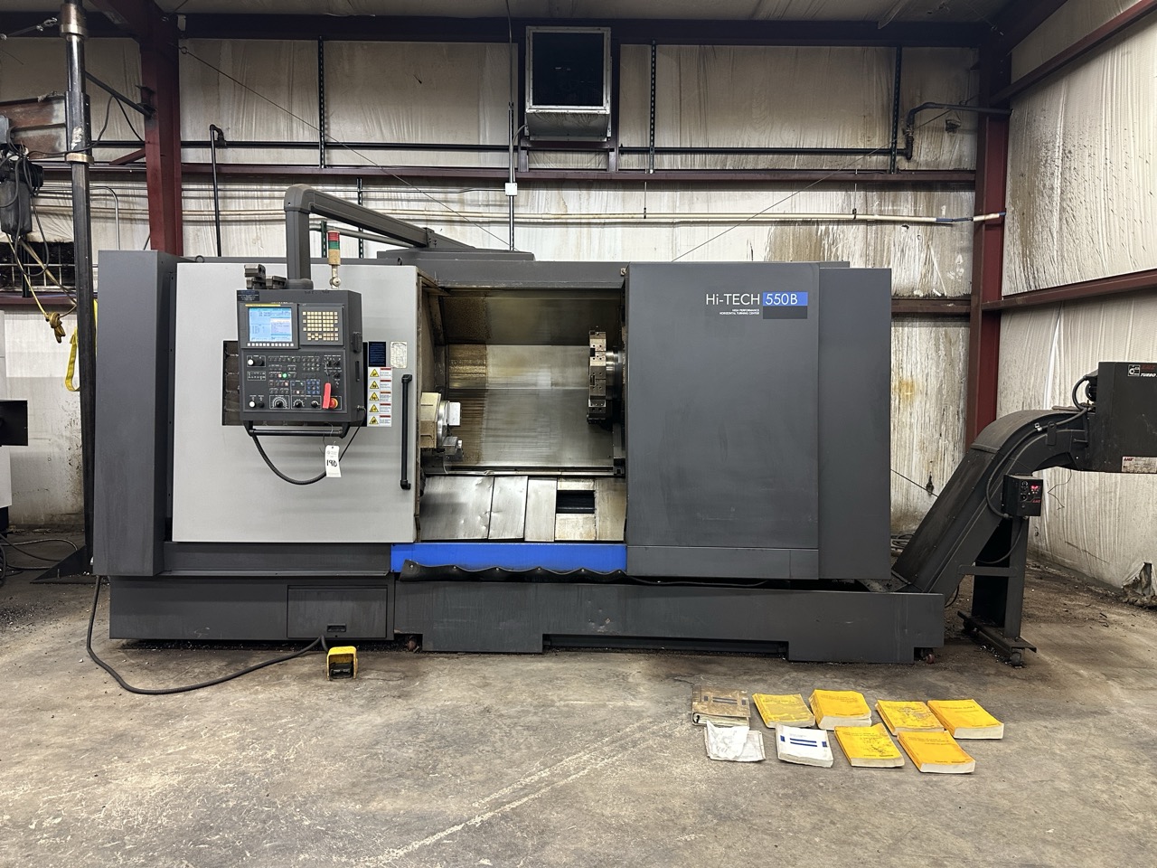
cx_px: 578
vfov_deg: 56.8
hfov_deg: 71.6
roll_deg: -1.3
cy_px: 434
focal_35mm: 24
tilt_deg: -3.6
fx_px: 802
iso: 250
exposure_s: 1/60
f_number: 1.78
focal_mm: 6.86
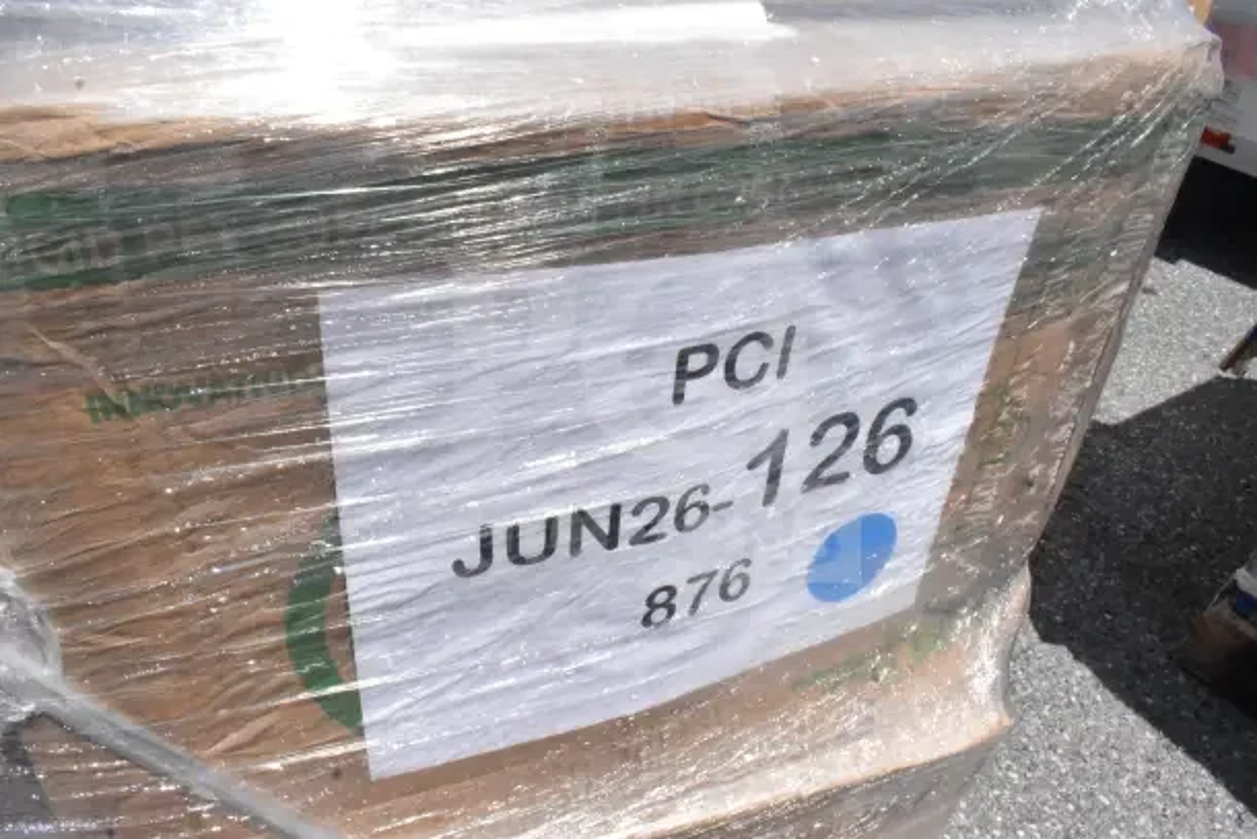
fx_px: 943
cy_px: 420
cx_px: 628
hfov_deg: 67.4
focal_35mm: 27
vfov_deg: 48.0
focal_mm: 18
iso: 6400
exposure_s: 1/3200
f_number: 22
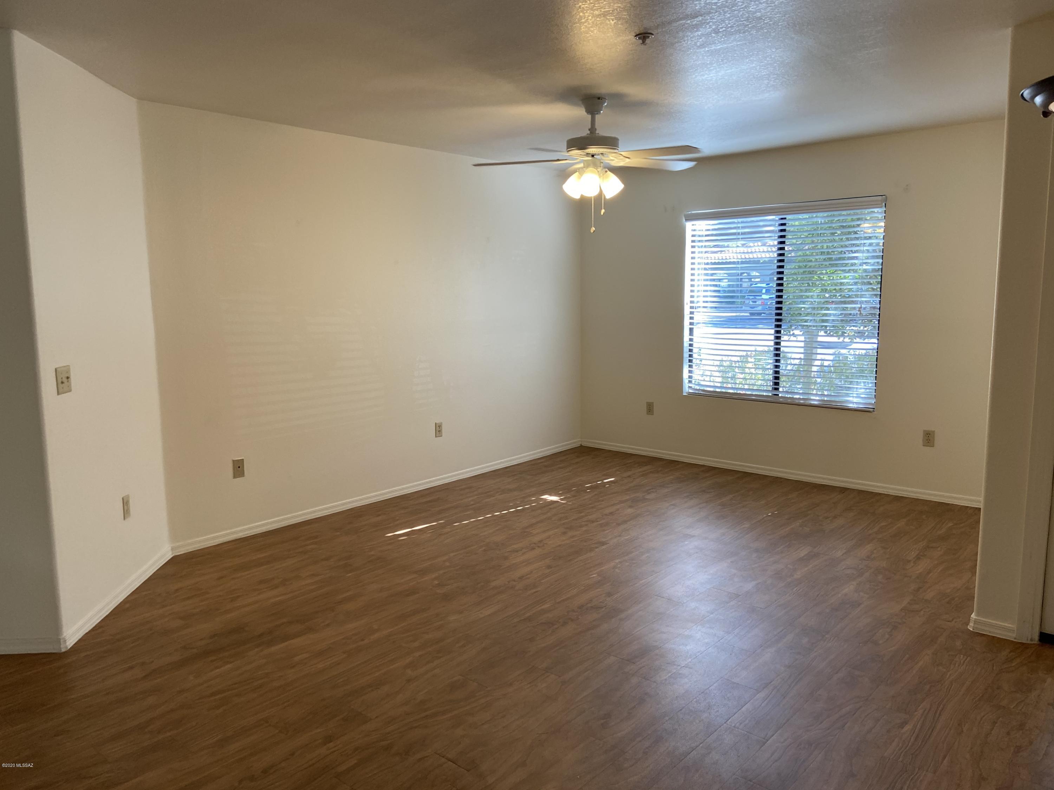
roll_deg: +0.4
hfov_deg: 67.3
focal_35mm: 26
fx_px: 792
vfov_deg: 53.1
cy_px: 395
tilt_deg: -7.8
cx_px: 527
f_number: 1.8
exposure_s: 1/120
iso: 125
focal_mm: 4.25
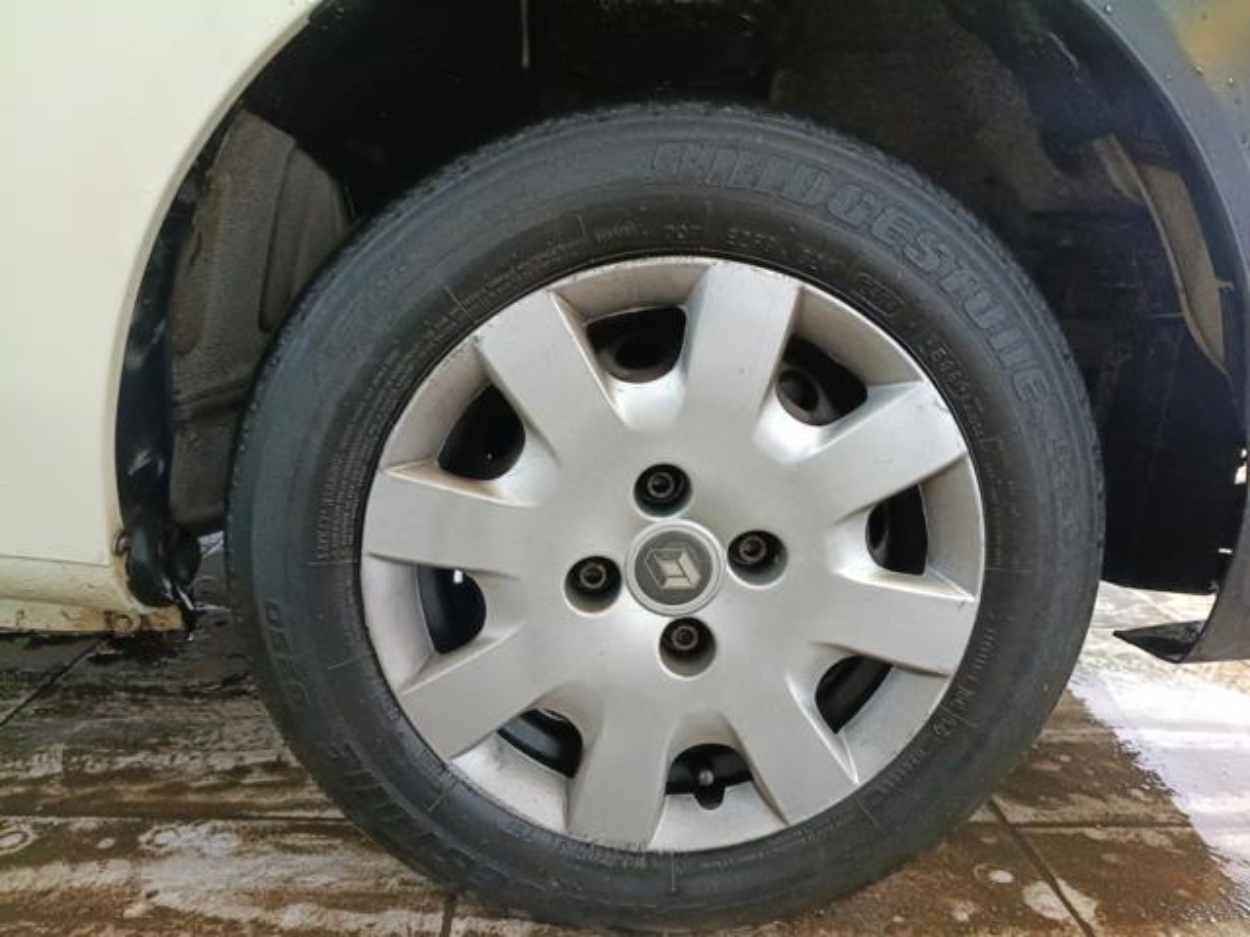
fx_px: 939
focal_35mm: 26
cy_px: 468
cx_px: 625
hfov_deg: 67.3
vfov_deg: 53.1
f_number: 1.8
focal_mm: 4.81
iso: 1642
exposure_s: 1/30
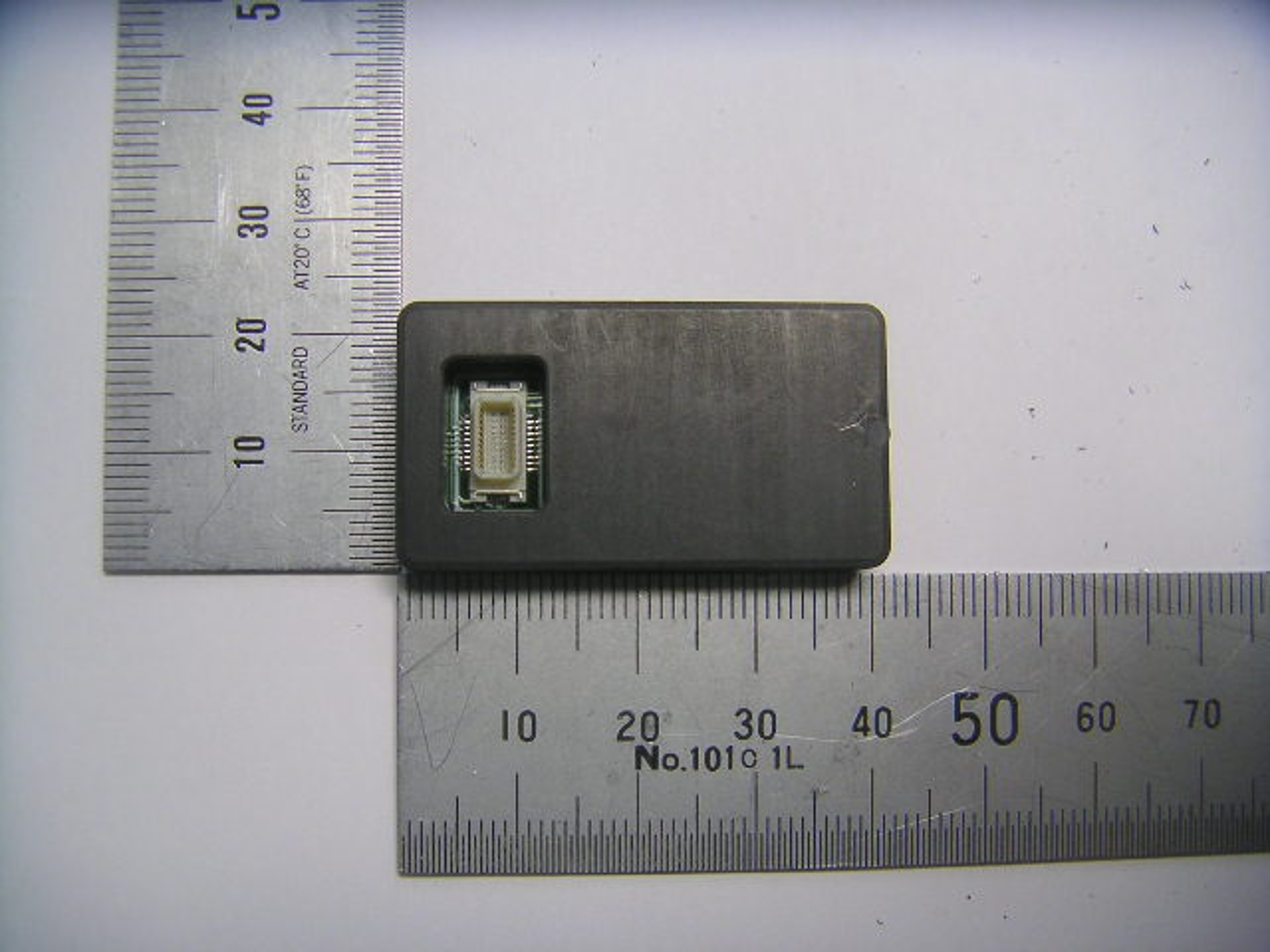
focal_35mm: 37
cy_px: 476
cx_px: 635
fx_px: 1357
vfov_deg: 38.7
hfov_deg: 50.1
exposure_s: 1/60
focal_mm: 4.8
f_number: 2.8
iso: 64
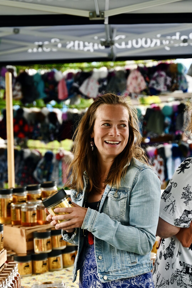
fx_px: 673
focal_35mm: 84
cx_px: 46
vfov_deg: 24.2
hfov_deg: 16.2
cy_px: 168
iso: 320
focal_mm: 53
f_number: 2.8
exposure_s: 1/320
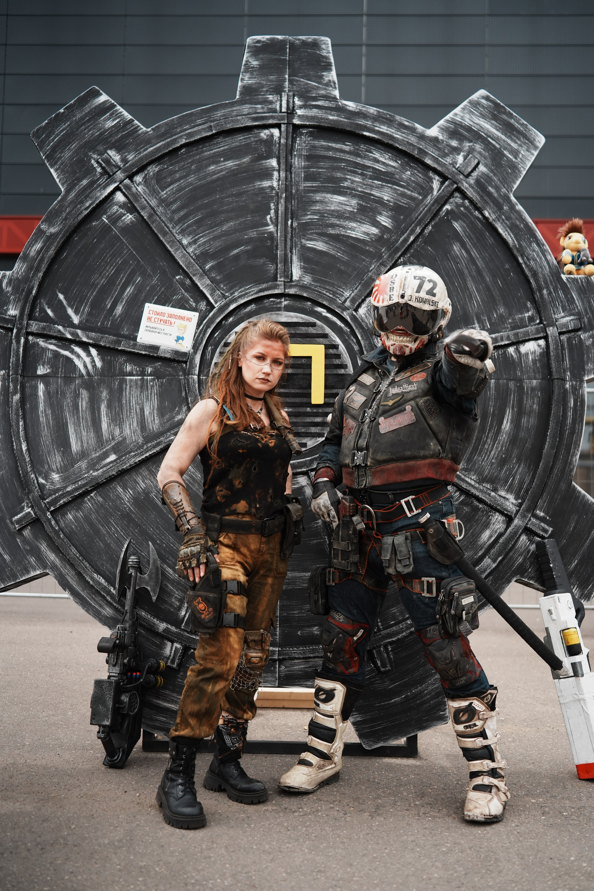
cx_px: 297
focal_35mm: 36
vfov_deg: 53.1
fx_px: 891
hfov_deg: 36.9
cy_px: 446
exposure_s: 1/4000
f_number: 2
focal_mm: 36
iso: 250
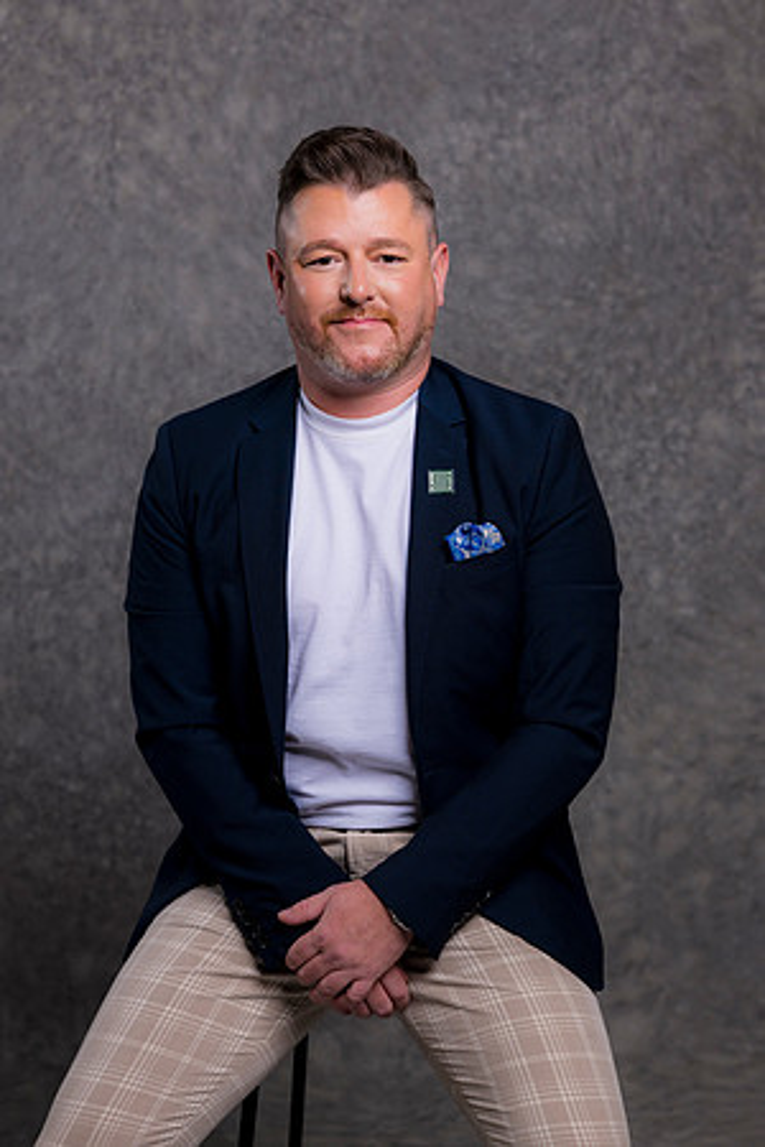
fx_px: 2709
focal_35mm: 85
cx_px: 382
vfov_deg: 23.9
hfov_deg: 16.1
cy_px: 574
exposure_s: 1/200
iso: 100
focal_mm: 85
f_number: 5
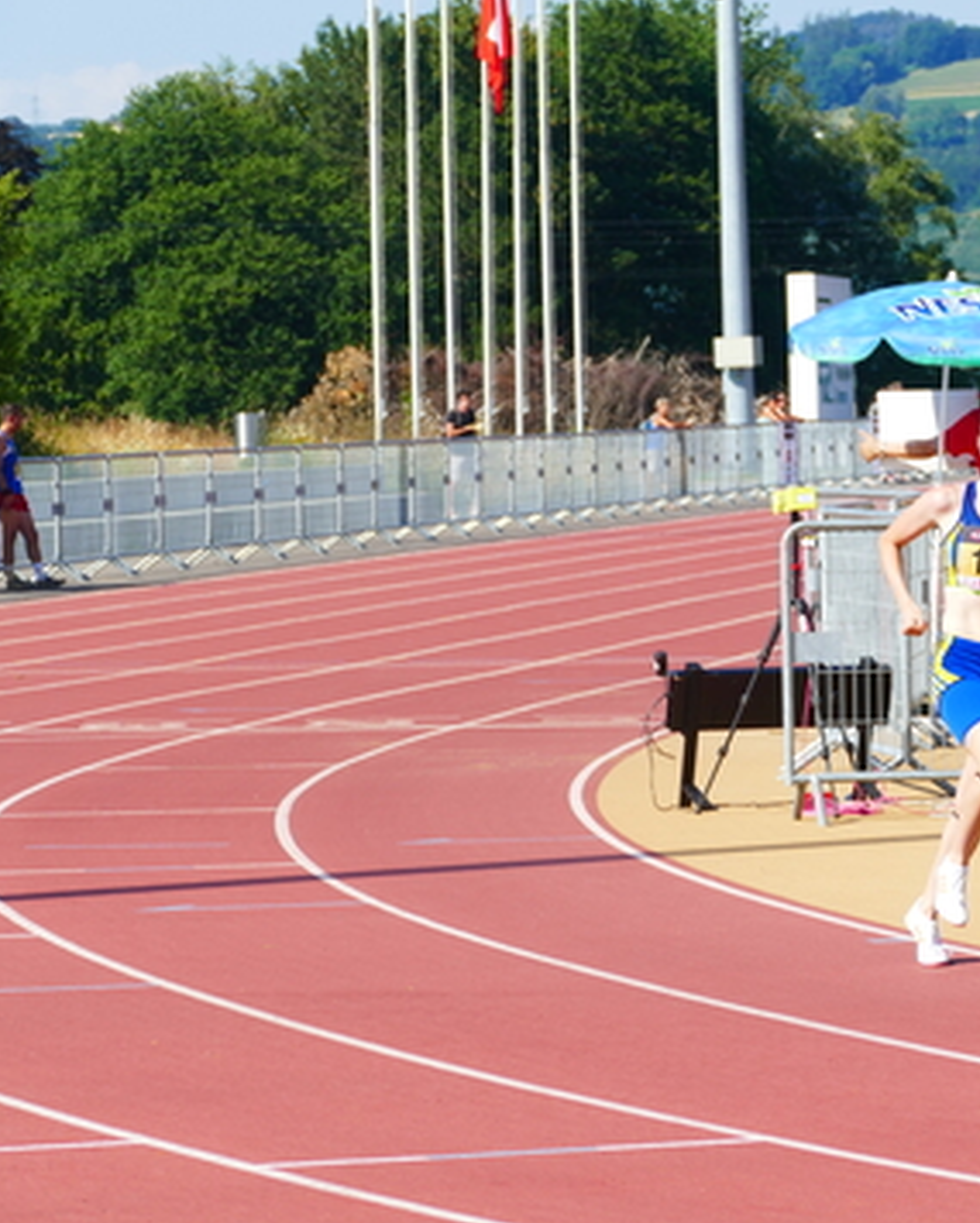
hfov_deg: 7.1
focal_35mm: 219
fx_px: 7937
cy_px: 608
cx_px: 777
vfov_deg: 8.8
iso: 125
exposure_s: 1/800
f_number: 3.9
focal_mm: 56.08
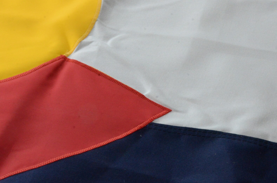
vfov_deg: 11.6
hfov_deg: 17.5
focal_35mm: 117
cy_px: 55
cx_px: 160
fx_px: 899
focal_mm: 48
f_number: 25
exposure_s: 1/30
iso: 2800
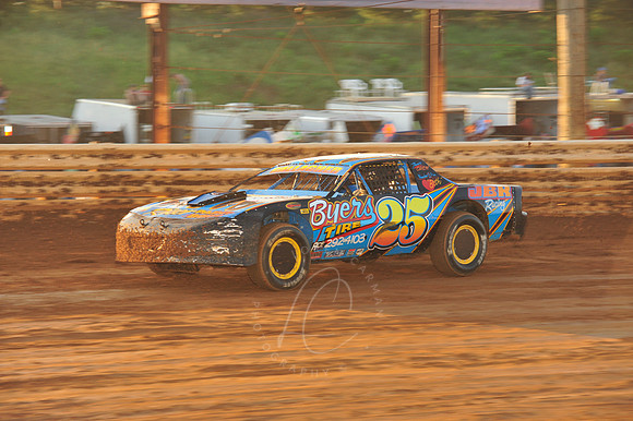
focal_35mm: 135
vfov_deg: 10.1
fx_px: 2372
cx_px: 316
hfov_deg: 15.2
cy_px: 210
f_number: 7.1
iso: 500
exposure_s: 1/320
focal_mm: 135
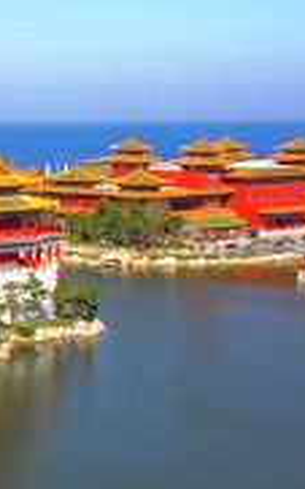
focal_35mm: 76
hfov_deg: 14.5
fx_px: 1012
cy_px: 168
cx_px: -283
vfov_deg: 27.0
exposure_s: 1/320
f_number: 9
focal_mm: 18
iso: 200
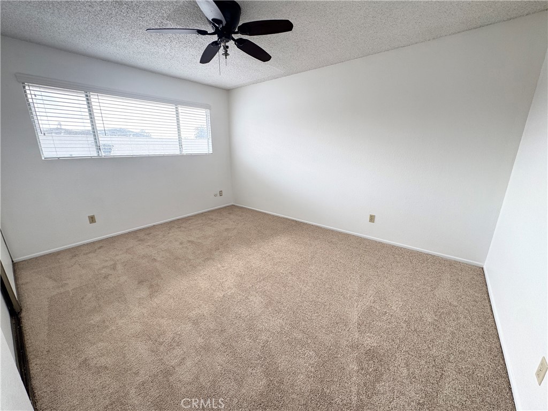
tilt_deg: -15.7
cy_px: 206
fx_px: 222
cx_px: 274
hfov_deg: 102.1
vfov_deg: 85.7
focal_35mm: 14
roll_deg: +0.2
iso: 40
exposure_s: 1/135
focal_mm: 2.22
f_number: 2.2
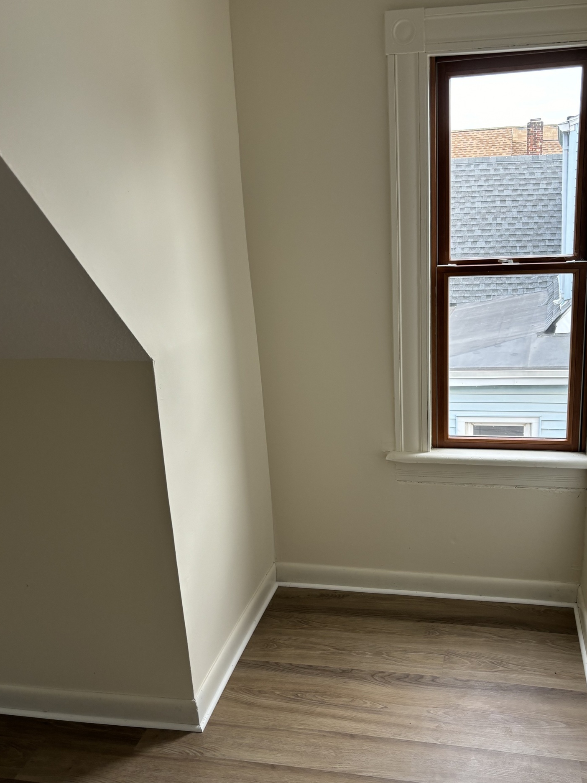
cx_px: 342
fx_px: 724
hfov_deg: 44.0
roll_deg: +2.9
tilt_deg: -12.6
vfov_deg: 56.8
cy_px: 410
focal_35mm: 32
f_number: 1.6
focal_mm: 5.96
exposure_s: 1/121
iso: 64
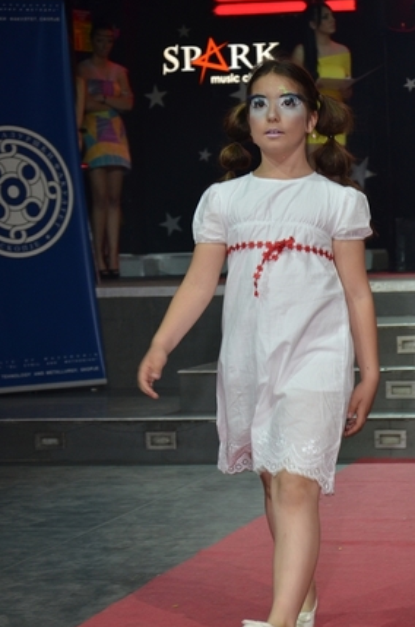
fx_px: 2085
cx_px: 240
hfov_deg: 11.4
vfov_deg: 17.1
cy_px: 345
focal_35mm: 120
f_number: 6.3
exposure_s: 1/60
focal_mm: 66
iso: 640
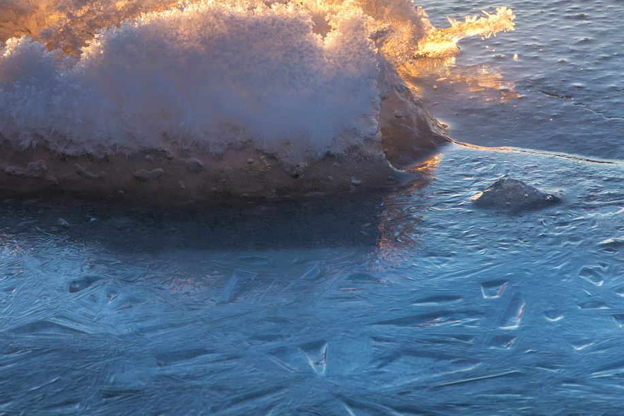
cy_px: 59
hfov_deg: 2.7
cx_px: 38
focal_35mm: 773
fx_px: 13400
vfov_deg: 1.8
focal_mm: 134.52
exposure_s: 1/200
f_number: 6.3
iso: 125
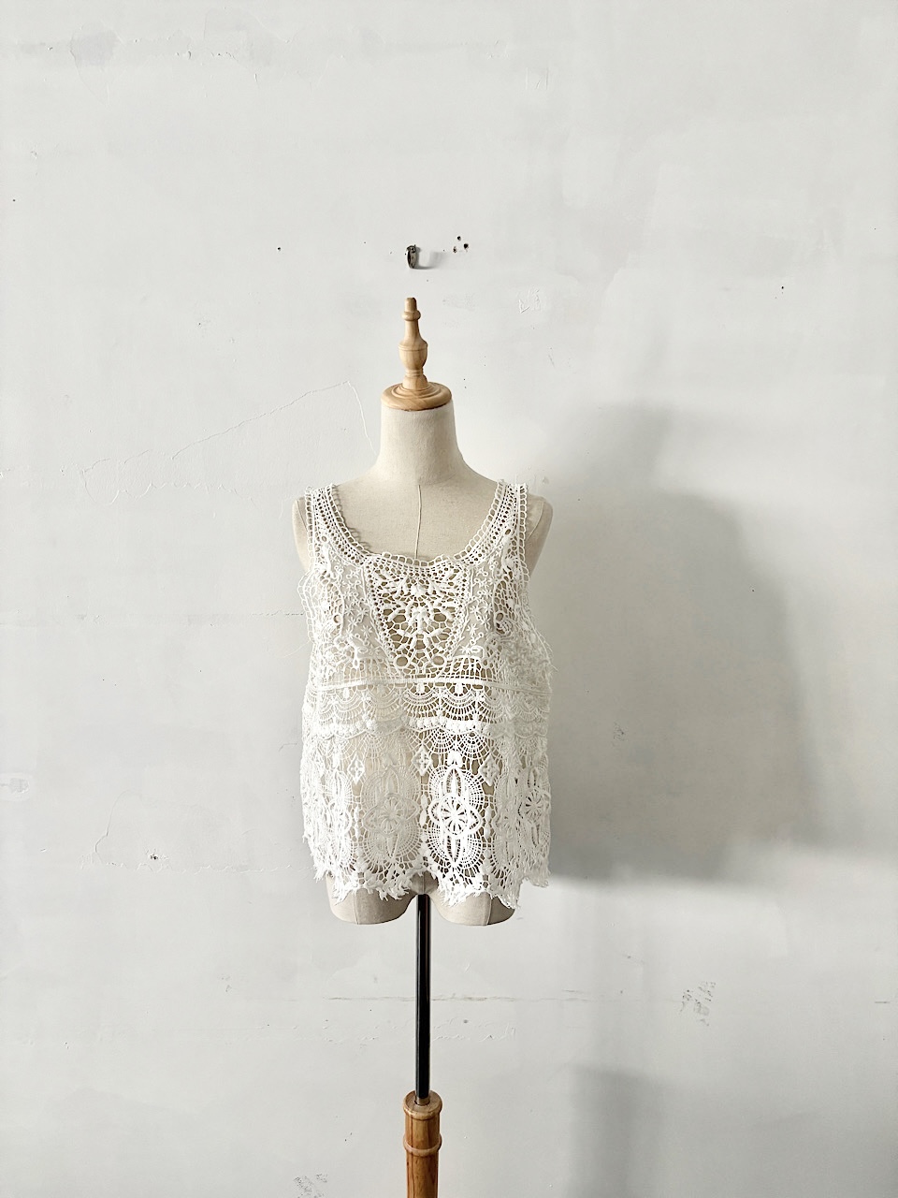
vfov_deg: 67.3
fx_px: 899
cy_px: 599
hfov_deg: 53.1
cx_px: 449
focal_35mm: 26
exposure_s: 1/60
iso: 160
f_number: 1.6
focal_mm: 5.96
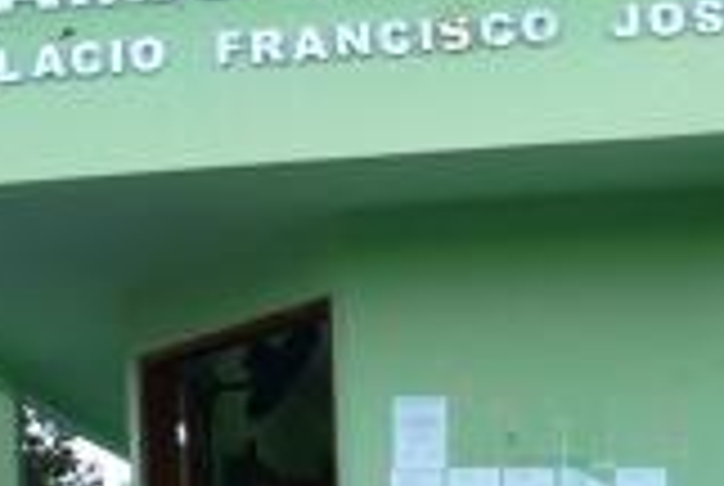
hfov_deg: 20.0
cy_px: 396
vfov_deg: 13.5
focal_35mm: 101
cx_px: 544
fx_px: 2035
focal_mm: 6.2
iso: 50
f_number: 3
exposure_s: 1/60
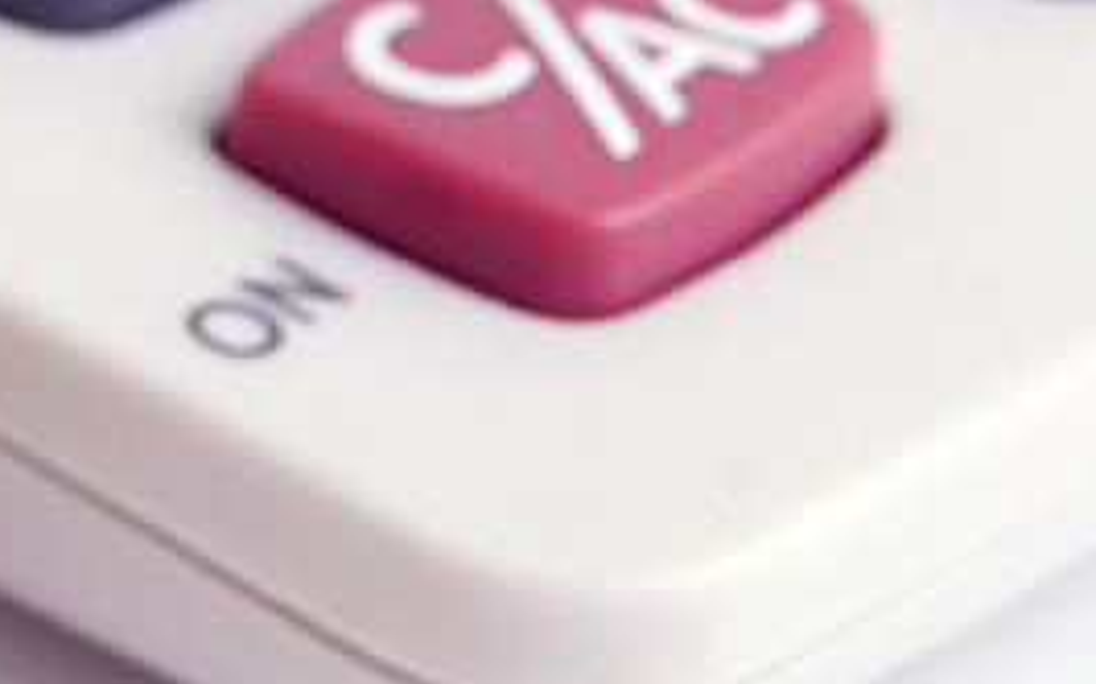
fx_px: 9072
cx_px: -449
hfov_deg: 6.8
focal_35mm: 304
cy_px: 128
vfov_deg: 4.3
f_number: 13
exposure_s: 1/100
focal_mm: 55
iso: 100
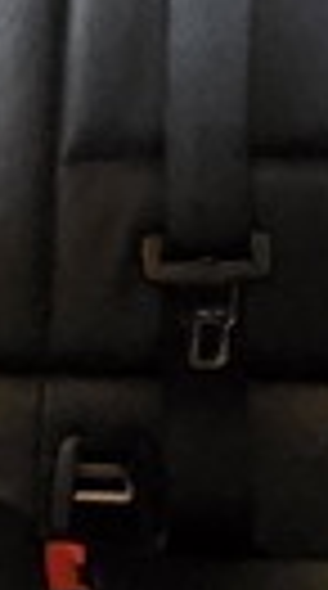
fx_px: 1729
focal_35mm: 111
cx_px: -184
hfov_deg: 10.4
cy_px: 23
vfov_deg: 18.9
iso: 2000
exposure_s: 1/78
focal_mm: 2.2
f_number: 2.2
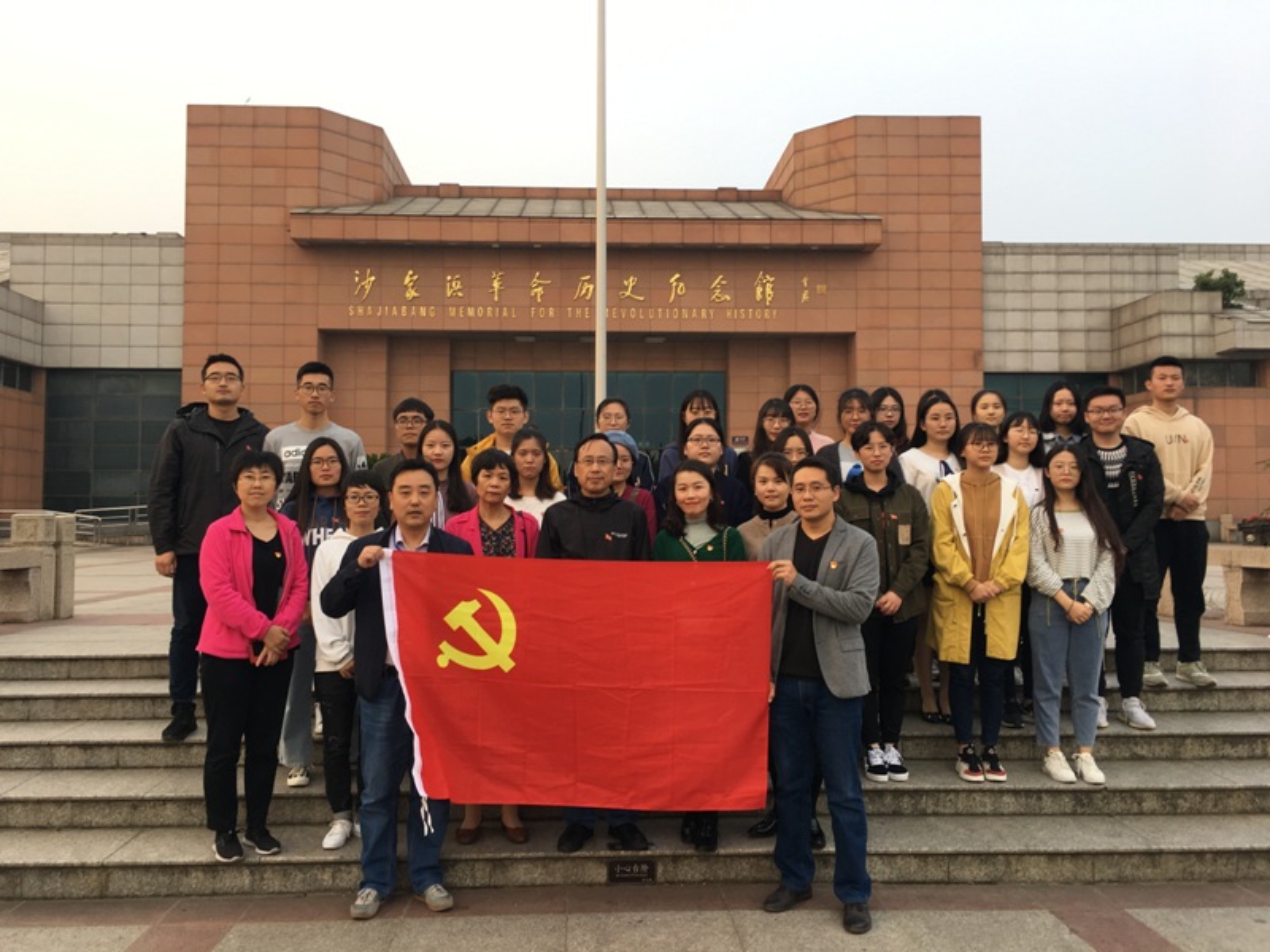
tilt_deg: +3.5
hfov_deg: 61.7
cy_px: 476
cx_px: 635
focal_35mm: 29
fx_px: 1064
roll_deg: +0.0
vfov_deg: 48.2
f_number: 2.2
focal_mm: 4.15
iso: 25
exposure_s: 1/100
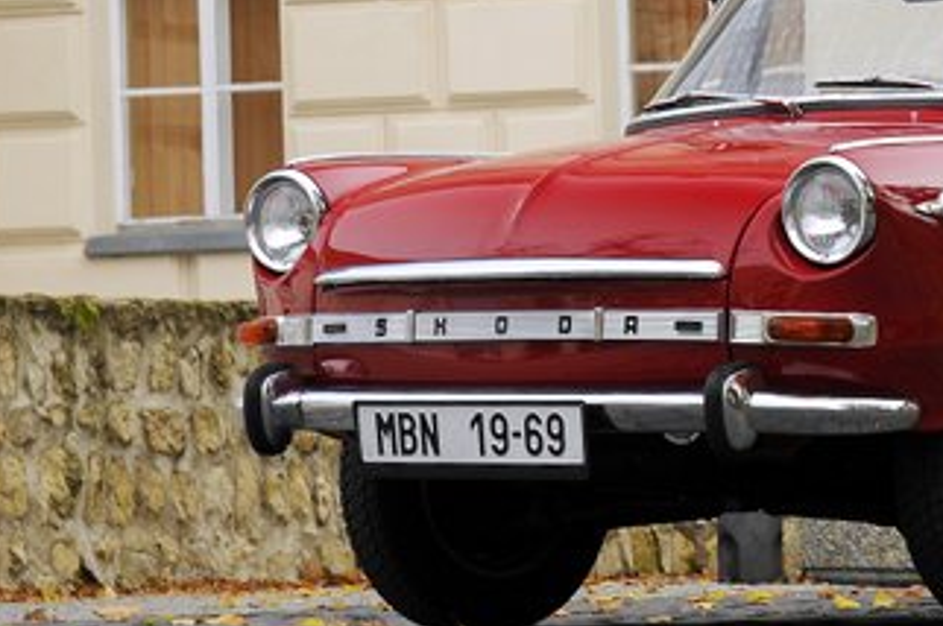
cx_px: 829
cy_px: -76
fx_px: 6830
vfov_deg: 5.2
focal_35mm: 261
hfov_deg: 7.9
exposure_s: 1/13
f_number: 5.6
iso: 200
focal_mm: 70
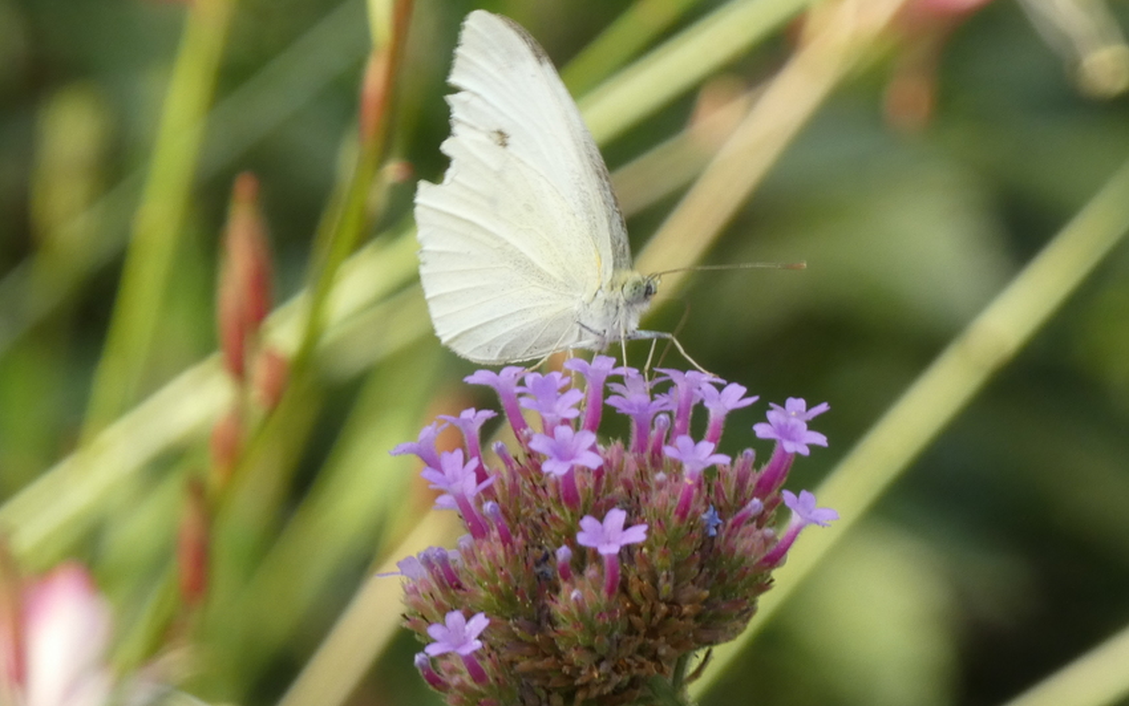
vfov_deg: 2.1
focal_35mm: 638
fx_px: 19638
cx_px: 564
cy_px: 352
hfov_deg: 3.3
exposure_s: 1/100
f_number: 5.6
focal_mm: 107.6
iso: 200
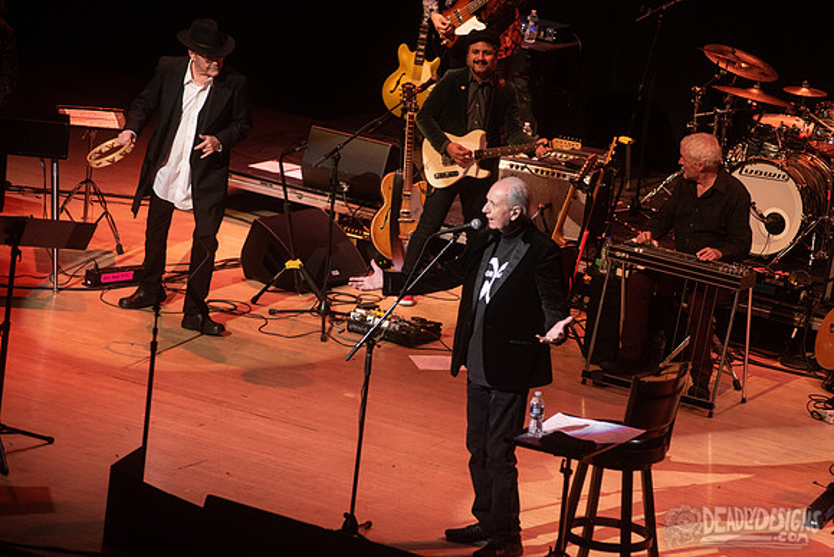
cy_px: 262
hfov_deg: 11.1
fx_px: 4297
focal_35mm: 185
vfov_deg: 7.4
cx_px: 455
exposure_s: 1/320
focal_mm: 170
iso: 2000
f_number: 3.5
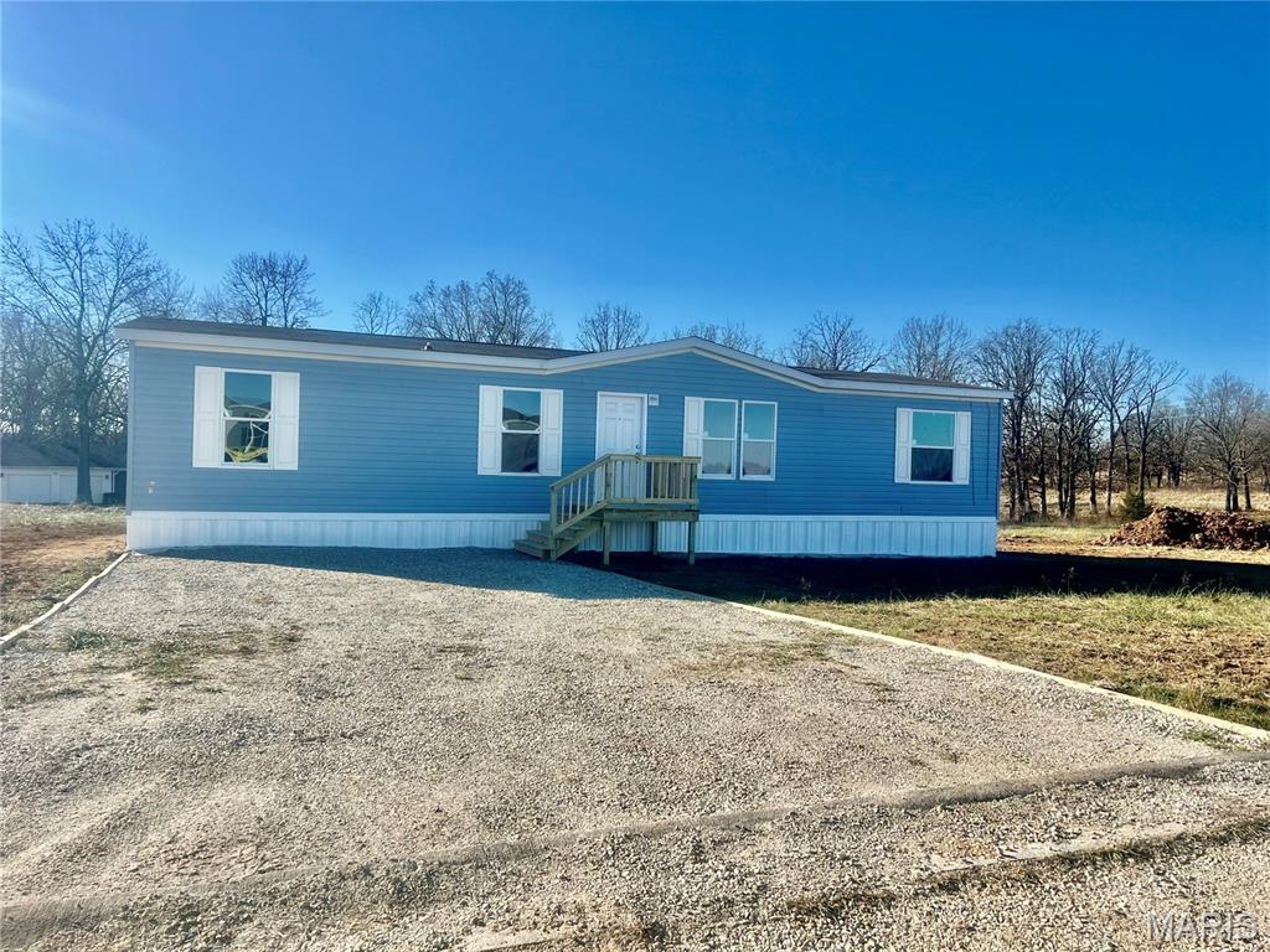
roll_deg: -1.2
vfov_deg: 53.1
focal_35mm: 26
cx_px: 635
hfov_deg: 67.3
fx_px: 954
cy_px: 476
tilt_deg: -0.4
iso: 50
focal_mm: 5.7
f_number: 1.5
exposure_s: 1/4630
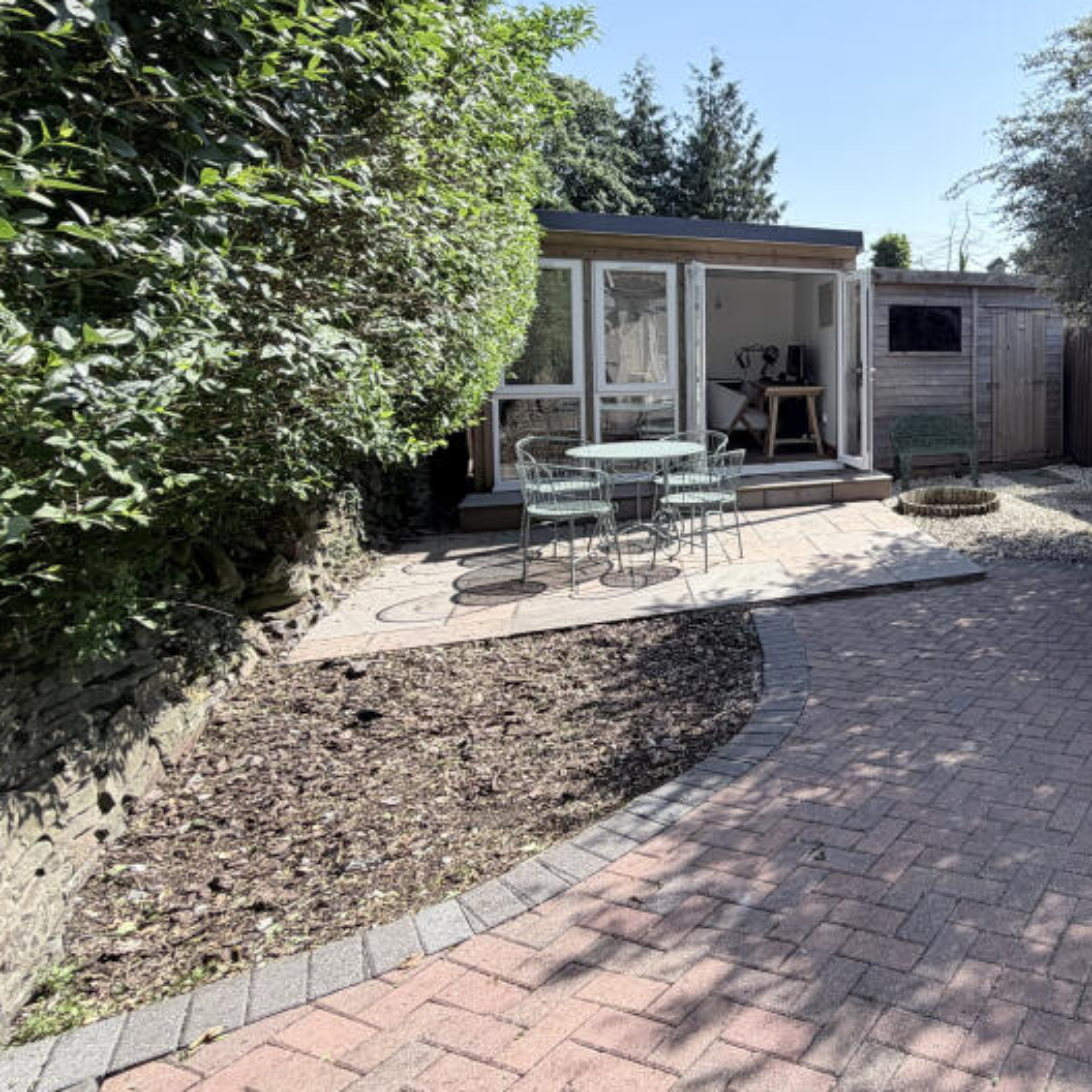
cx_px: 1044
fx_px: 857
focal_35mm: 24
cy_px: 383
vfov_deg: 63.7
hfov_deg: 53.8
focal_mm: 2.22
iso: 25
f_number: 2.2
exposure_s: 1/770
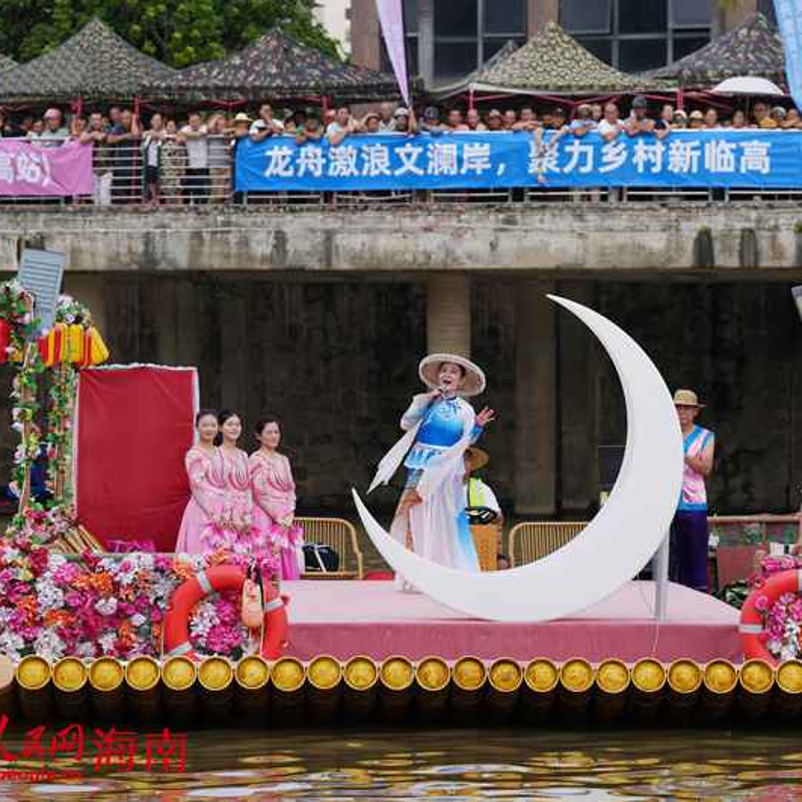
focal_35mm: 210
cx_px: 465
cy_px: 401
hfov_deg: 8.3
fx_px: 5505
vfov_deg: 8.3
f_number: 5.6
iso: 100
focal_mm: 164
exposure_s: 1/500
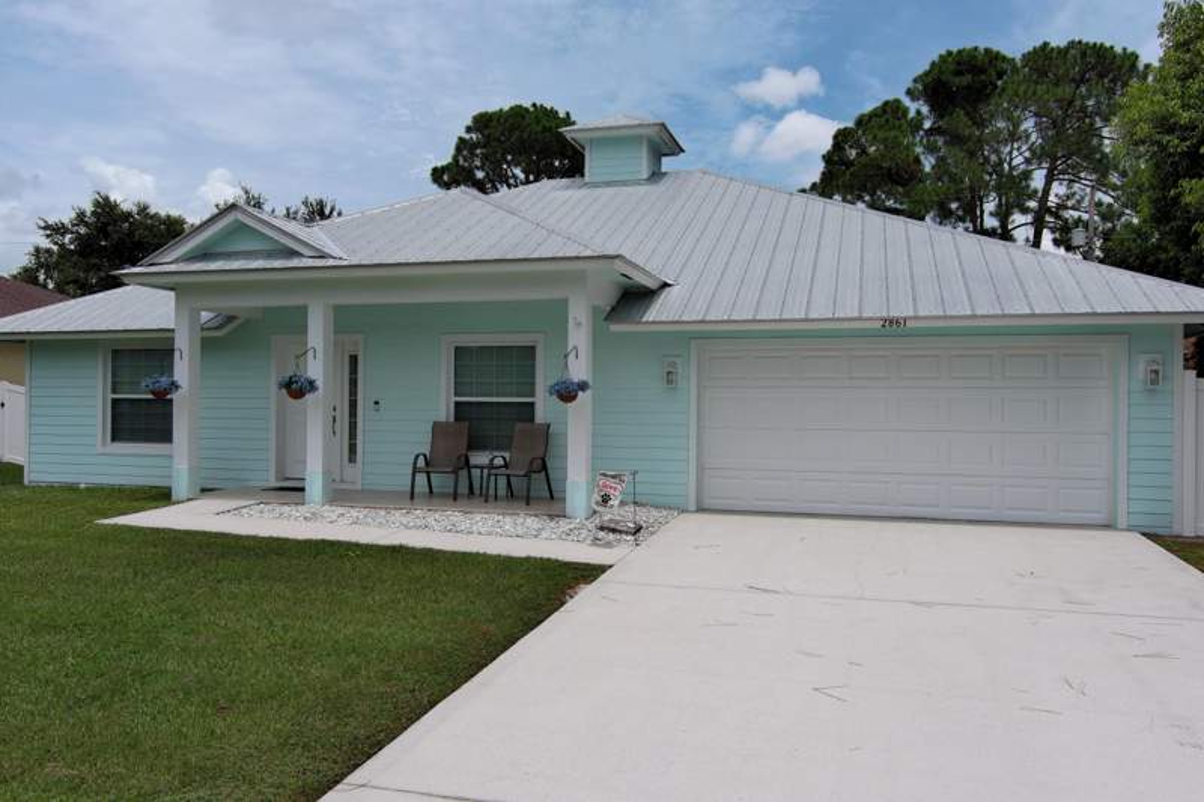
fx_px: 970
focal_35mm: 29
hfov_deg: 63.7
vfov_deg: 44.9
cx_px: 602
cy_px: 401
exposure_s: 1/688
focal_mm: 10.57
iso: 100
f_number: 2.8
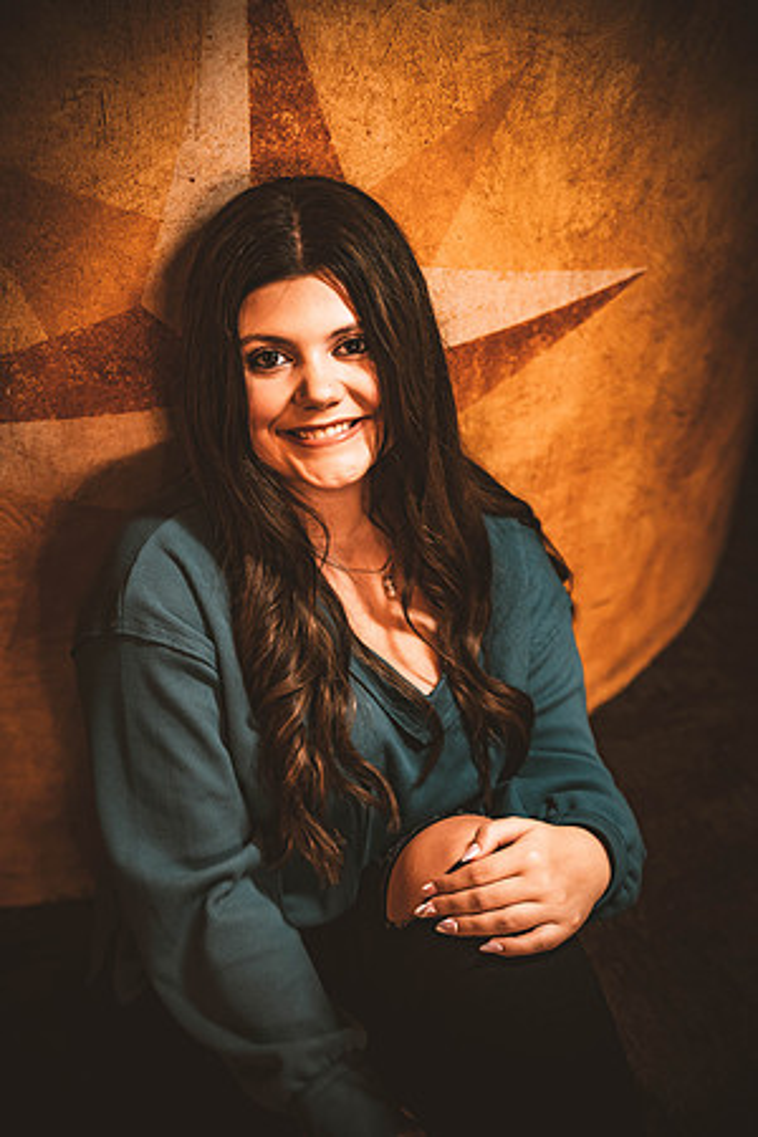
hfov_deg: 22.6
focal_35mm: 60
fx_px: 1895
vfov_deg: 33.4
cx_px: 379
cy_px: 568
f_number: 2.8
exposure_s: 1/125
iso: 1600
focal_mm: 60
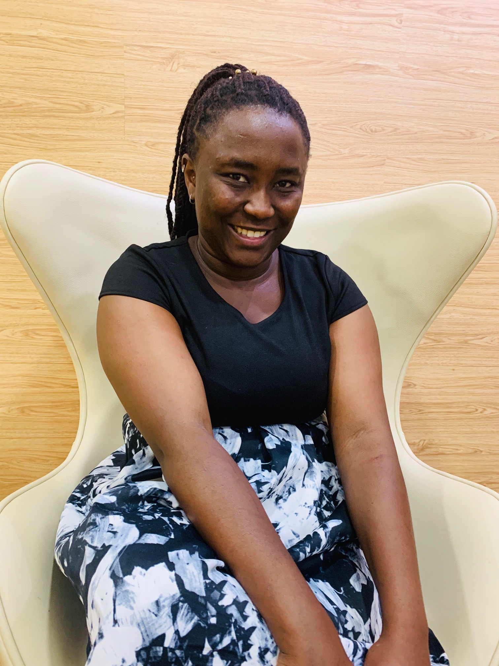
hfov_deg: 53.1
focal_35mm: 26
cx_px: 250
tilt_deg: -13.1
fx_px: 500
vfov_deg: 67.3
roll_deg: -3.4
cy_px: 333
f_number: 1.8
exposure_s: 1/53
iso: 400
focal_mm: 4.25
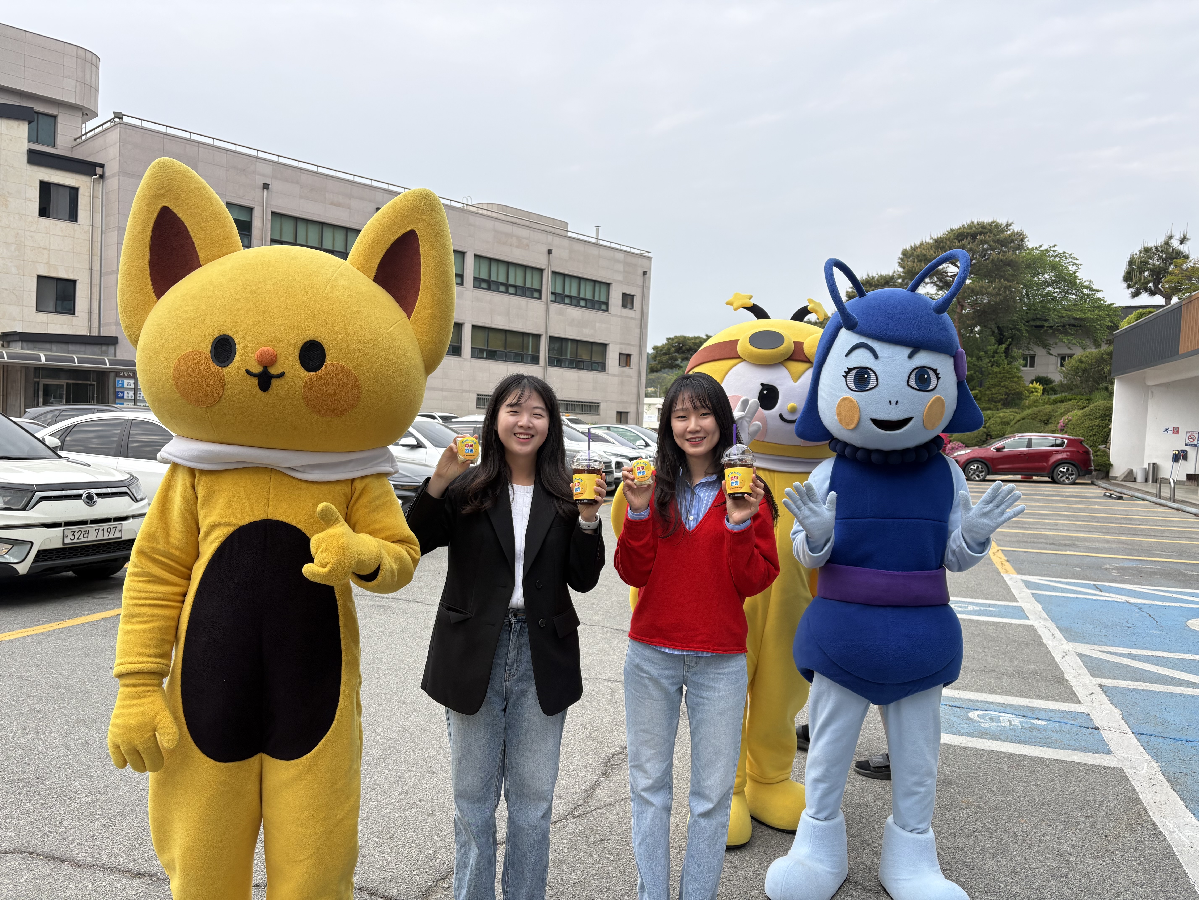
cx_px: 600
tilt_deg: -1.8
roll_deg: -2.3
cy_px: 450
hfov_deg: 67.3
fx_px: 901
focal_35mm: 26
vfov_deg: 53.1
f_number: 1.6
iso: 50
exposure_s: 1/1217
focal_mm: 5.96
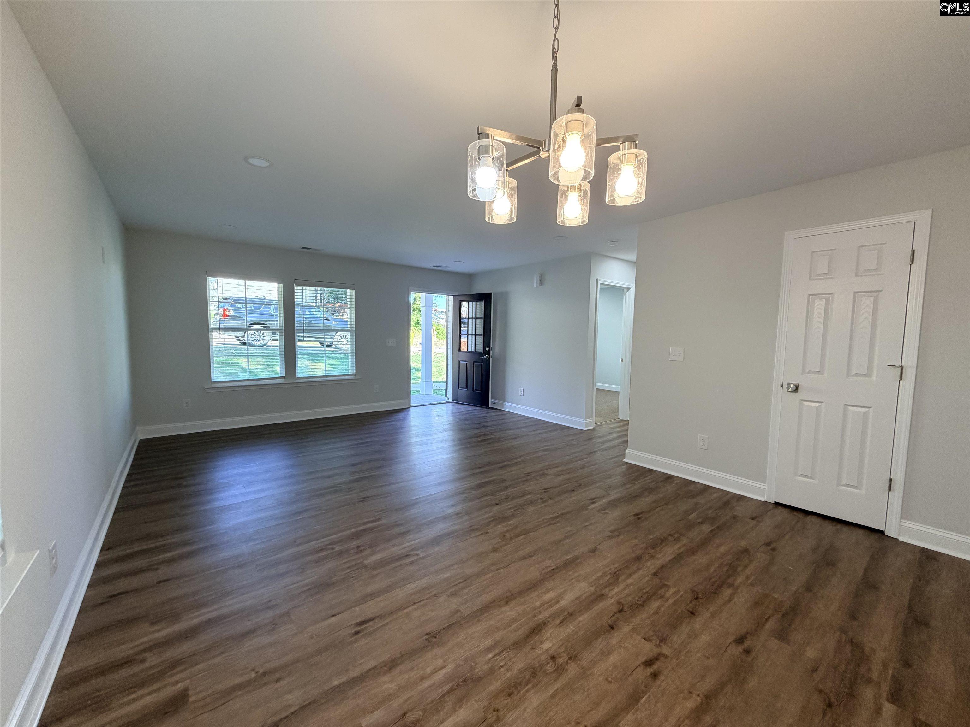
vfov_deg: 85.7
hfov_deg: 102.1
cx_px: 485
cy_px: 364
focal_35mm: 14
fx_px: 392
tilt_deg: -4.2
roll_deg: -0.5
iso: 200
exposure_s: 1/120
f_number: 2.2
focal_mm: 2.22
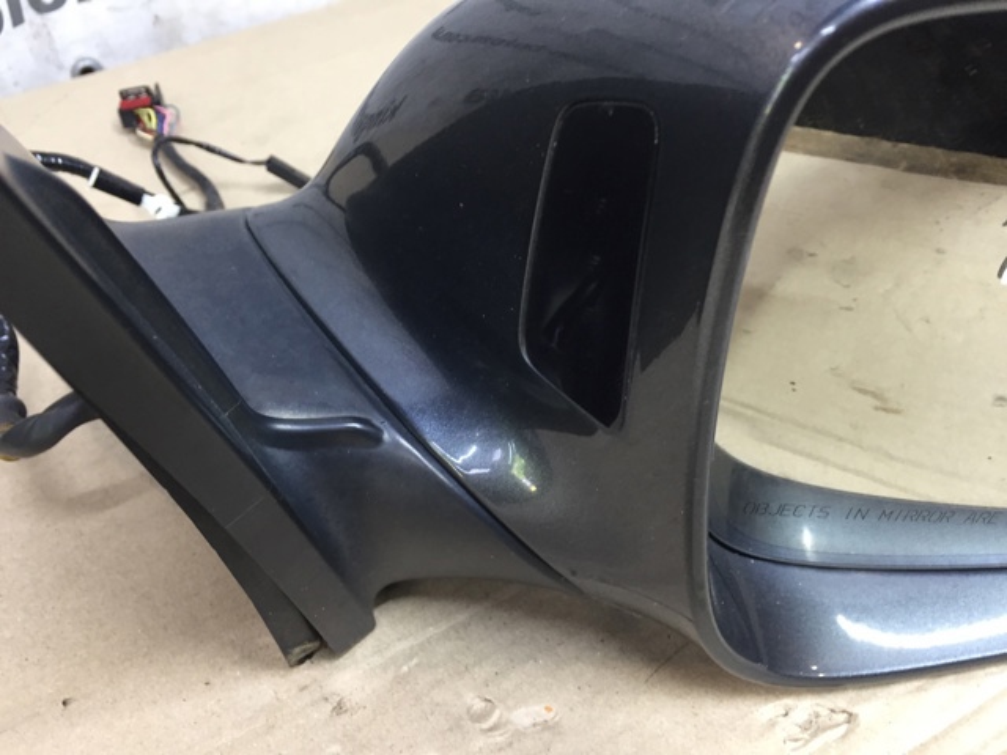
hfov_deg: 61.7
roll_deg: +6.2
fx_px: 844
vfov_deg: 48.2
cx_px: 504
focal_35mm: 29
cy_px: 378
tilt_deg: -42.6
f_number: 2.2
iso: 160
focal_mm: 4.15
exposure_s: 1/33
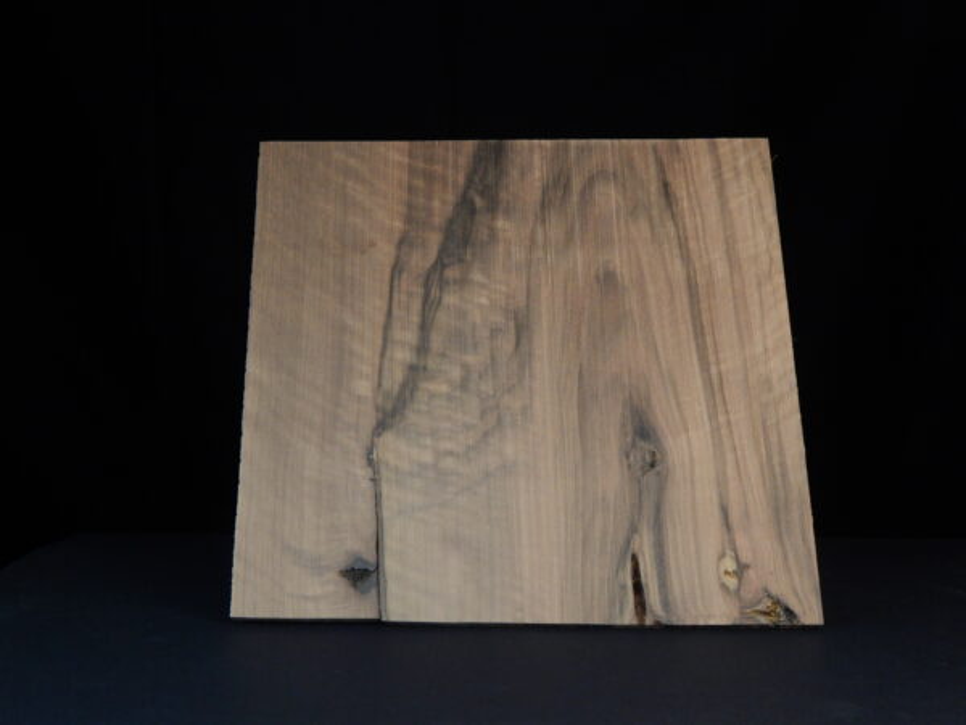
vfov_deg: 33.6
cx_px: 483
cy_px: 362
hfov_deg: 43.9
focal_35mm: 43
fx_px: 1200
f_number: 3.6
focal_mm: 7.7
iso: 280
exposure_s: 1/250
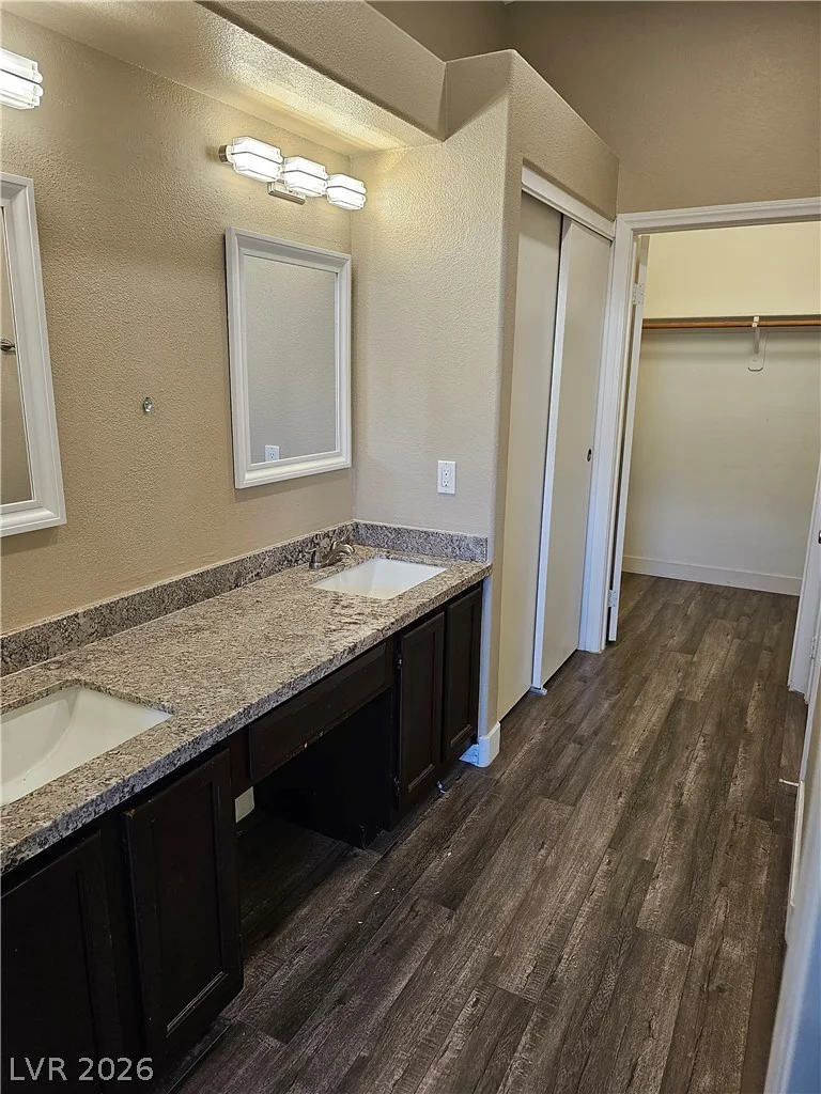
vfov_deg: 73.9
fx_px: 727
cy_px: 547
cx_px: 410
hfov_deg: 58.9
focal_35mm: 23
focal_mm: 6.3
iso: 160
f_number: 1.7
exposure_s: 1/120
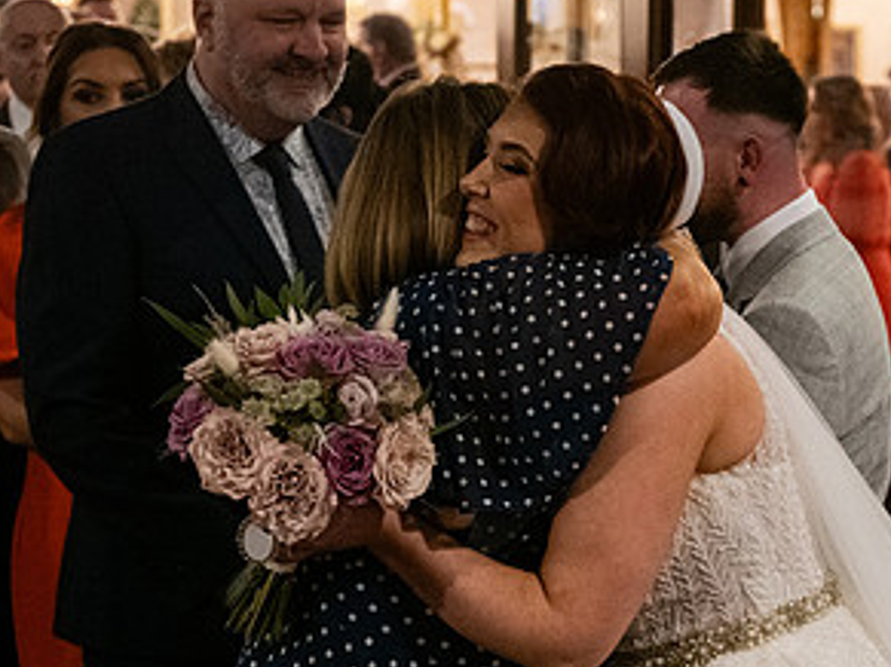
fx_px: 2367
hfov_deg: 20.8
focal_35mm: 92
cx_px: 821
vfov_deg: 16.1
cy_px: 350
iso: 2500
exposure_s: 1/160
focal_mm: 48
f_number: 3.5
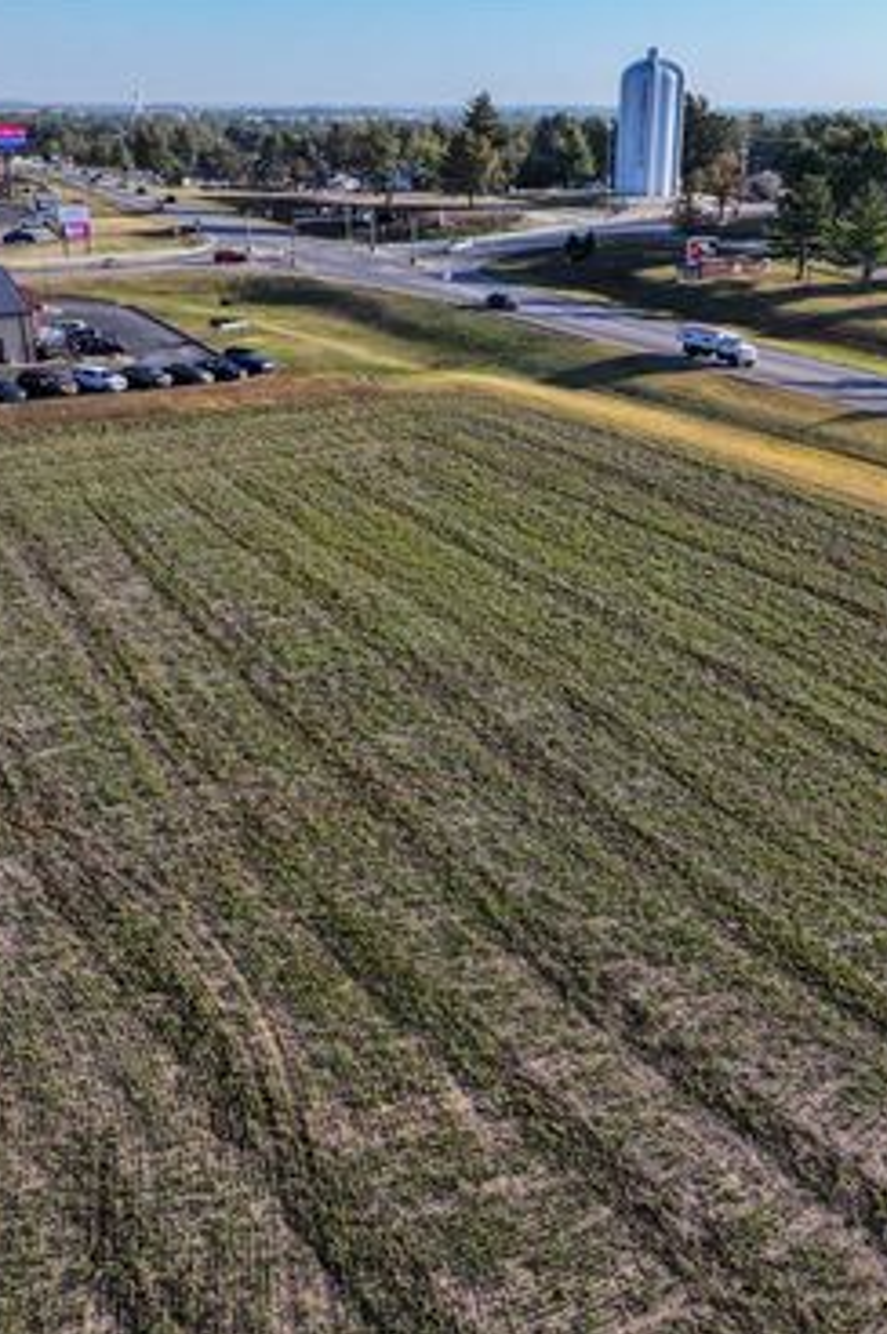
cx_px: 447
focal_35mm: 34
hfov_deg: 38.8
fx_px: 1259
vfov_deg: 55.8
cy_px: 665
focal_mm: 12.29
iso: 170
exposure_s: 1/1600
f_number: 2.8
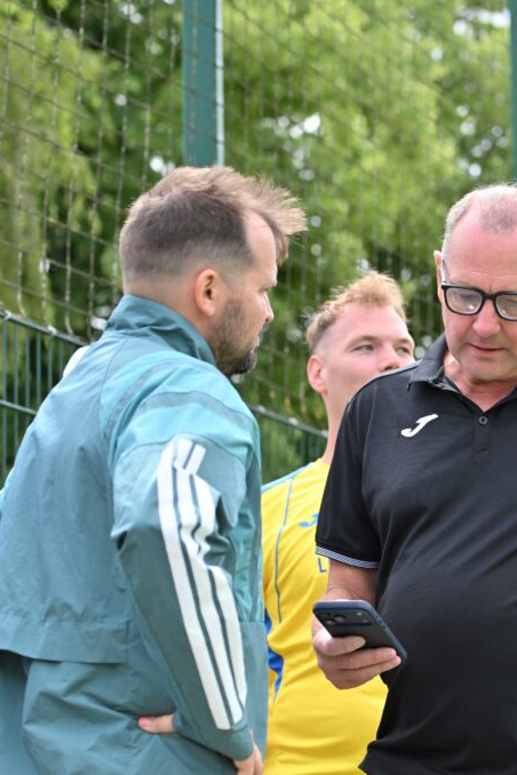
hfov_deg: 10.5
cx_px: 435
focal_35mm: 130
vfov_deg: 15.8
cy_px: 388
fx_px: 2800
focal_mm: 86
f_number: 4.5
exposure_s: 1/1600
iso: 500
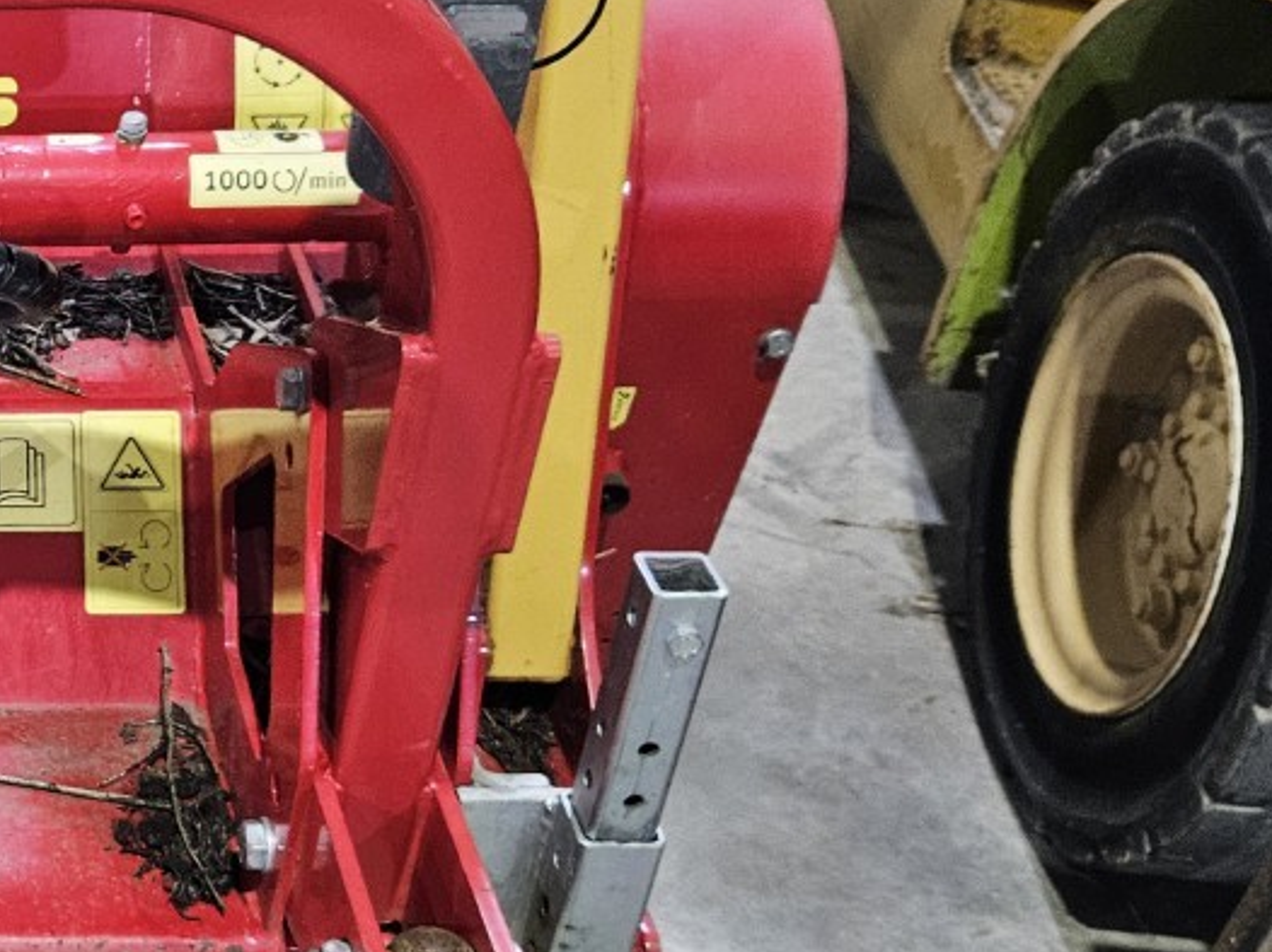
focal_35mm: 63
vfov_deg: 23.3
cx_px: -375
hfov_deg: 26.2
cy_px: 524
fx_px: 2314
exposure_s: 1/100
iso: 500
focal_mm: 5.4
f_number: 1.8
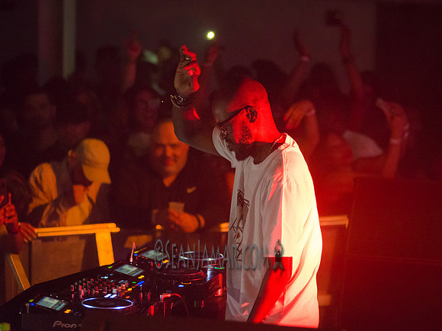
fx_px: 1749
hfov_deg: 14.4
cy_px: 161
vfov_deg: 10.8
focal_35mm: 137
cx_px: 262
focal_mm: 120
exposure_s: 1/320
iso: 5000
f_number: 2.8
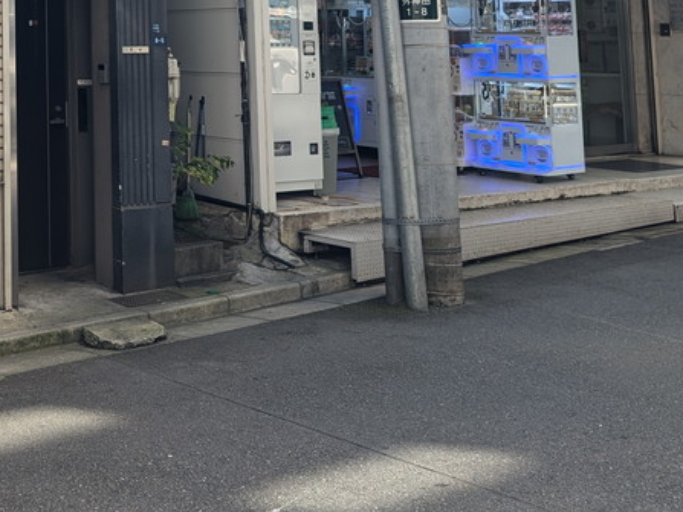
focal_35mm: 55
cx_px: -34
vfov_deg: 24.6
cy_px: -66
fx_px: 1085
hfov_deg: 31.7
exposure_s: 1/227
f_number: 1.68
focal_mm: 6.9
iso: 16
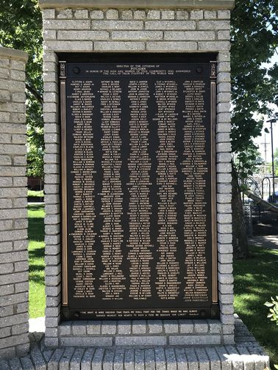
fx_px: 300
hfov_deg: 49.7
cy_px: 185
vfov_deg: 63.4
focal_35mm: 28
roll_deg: +0.5
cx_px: 139
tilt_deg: +1.0
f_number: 1.8
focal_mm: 3.99
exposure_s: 1/316
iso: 20
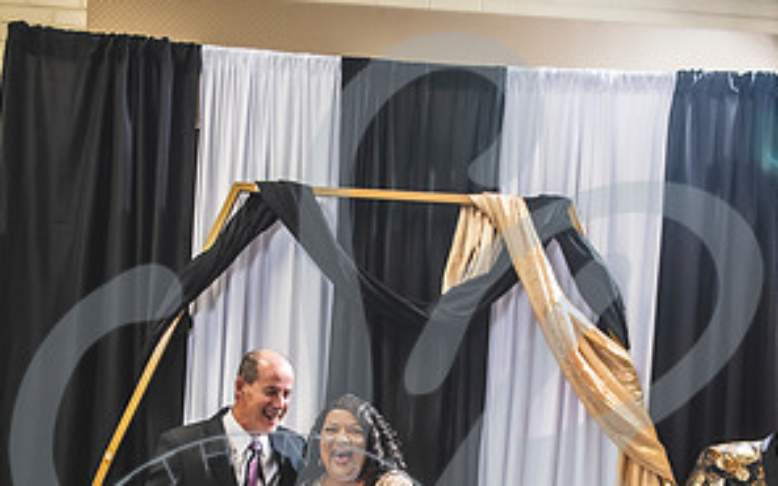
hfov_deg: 44.4
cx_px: 386
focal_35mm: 45
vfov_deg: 27.1
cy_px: 475
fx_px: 954
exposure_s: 1/250
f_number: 2.8
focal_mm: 29
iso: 1600
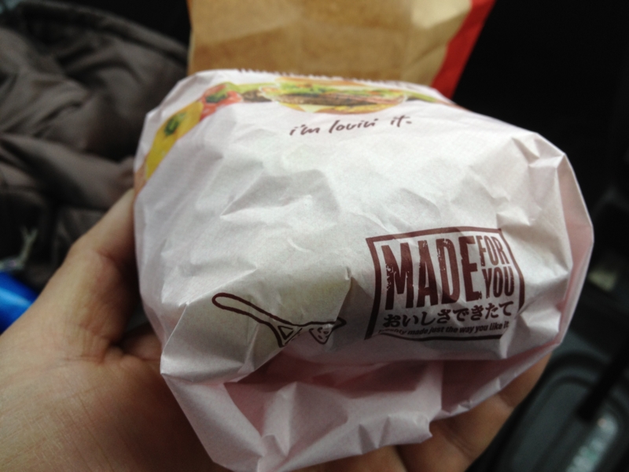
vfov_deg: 40.7
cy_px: 236
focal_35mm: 35
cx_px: 314
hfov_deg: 52.6
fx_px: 636
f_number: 2.4
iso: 64
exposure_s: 1/151
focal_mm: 4.28
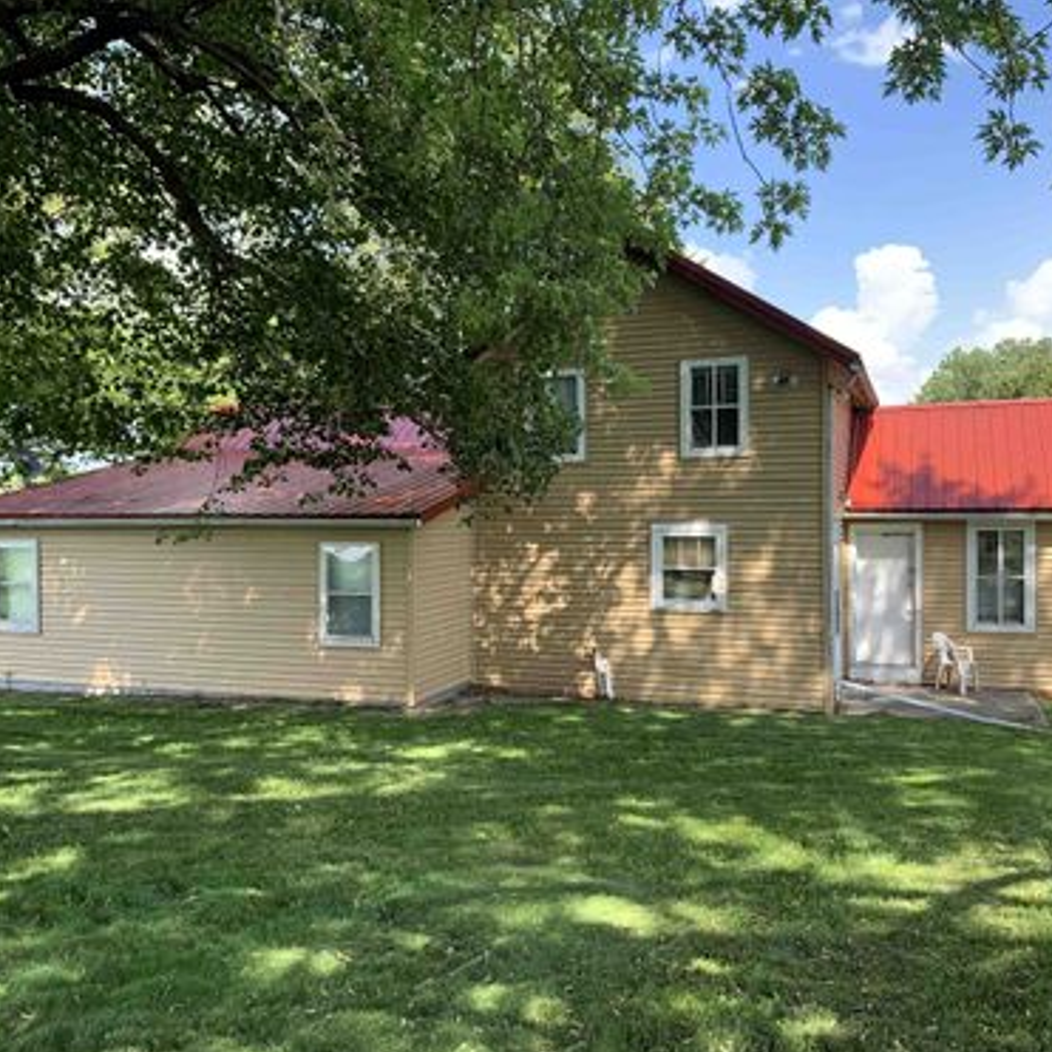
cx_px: 544
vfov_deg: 52.5
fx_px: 1066
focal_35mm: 31
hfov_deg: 52.5
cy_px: 529
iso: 25
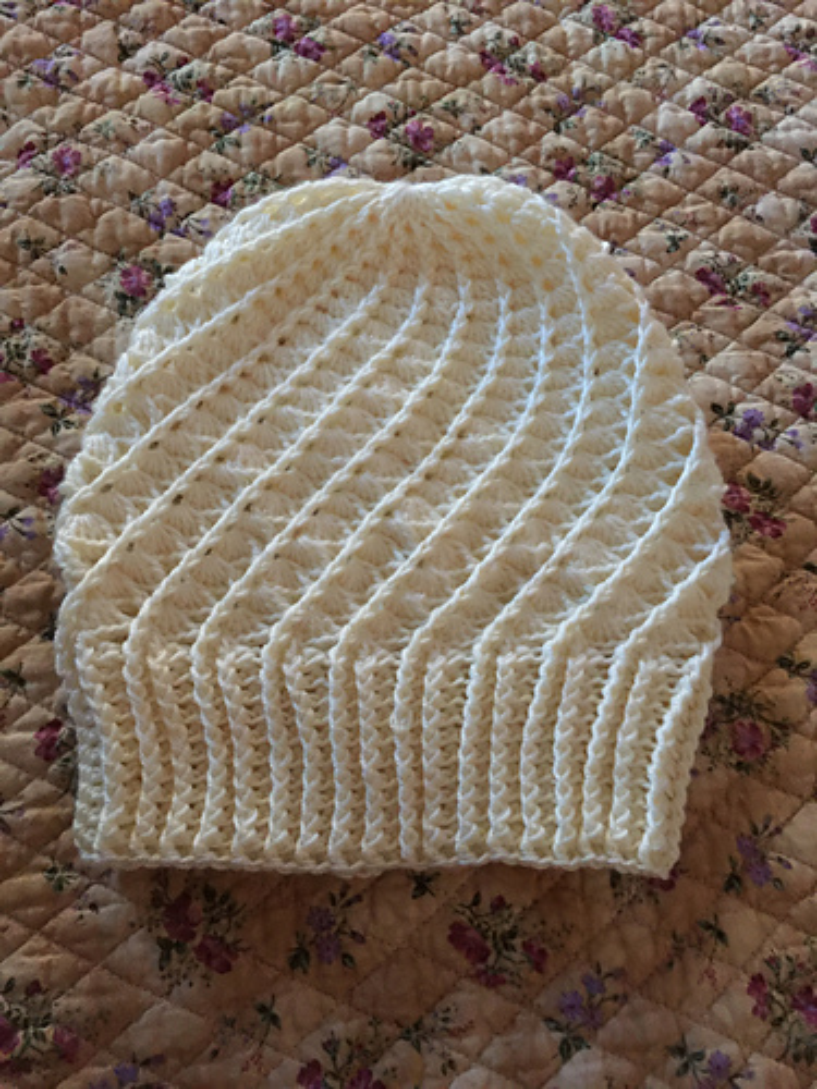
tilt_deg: -70.0
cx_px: 408
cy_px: 544
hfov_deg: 48.2
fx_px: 913
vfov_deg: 61.7
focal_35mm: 29
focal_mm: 4.15
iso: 100
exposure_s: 1/4
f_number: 2.2
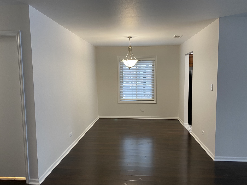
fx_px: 186
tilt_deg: -5.1
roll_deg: +0.5
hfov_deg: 67.3
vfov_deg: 53.1
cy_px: 92
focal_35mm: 26
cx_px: 124
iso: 80
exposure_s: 1/60
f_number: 1.8
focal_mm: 4.25
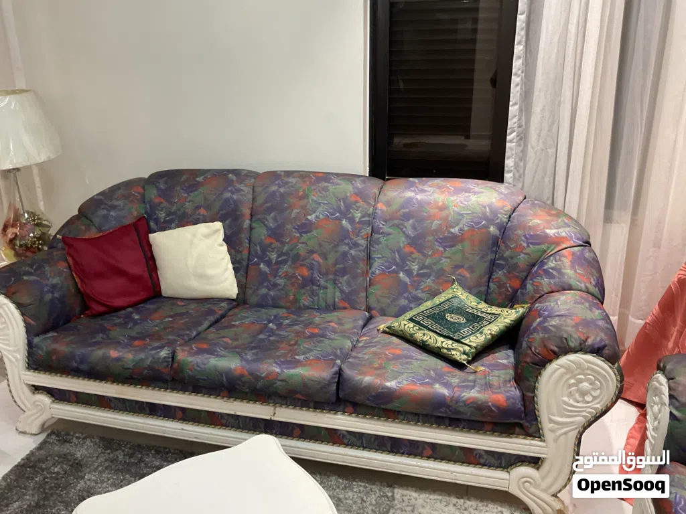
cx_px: 343
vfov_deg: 48.2
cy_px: 257
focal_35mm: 29
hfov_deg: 61.7
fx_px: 575
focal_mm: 3
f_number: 1.8
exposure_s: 1/60
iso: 125
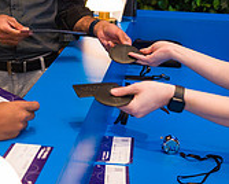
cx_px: 75
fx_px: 706
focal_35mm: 104
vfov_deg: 14.6
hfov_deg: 18.4
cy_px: -8
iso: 1600
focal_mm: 32
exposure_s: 1/200
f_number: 4
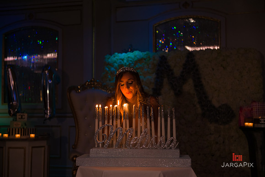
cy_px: 88
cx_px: 132
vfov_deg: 24.2
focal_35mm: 56
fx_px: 412
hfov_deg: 35.6
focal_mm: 56
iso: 1250
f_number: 3.2
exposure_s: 1/125
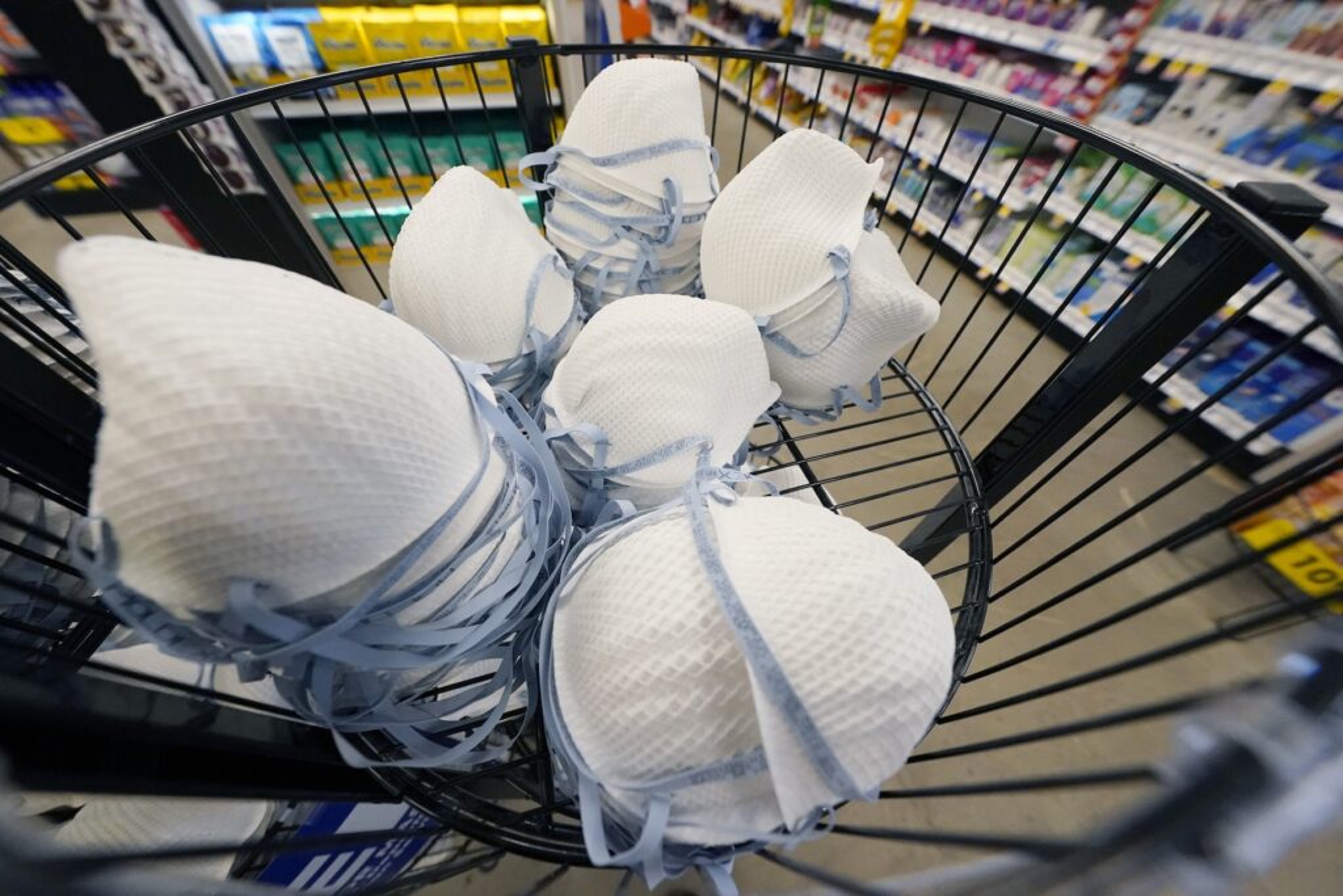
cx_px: 672
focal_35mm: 12
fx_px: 448
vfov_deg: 90.0
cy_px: 448
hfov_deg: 112.6
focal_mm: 12
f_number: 5
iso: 6400
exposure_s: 1/500
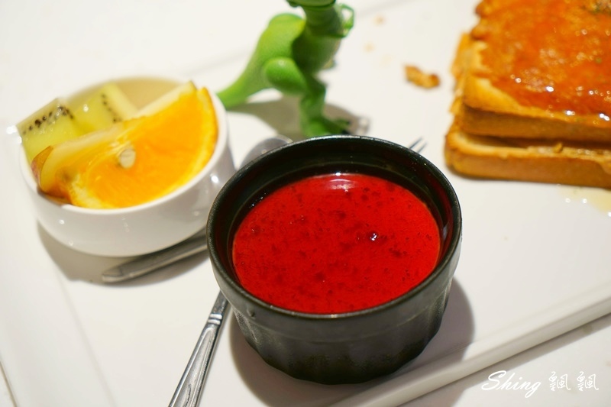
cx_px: 306
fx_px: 1188
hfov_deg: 28.8
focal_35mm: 70
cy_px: 204
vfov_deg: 19.4
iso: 400
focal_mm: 70
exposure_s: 1/80
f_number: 5.6
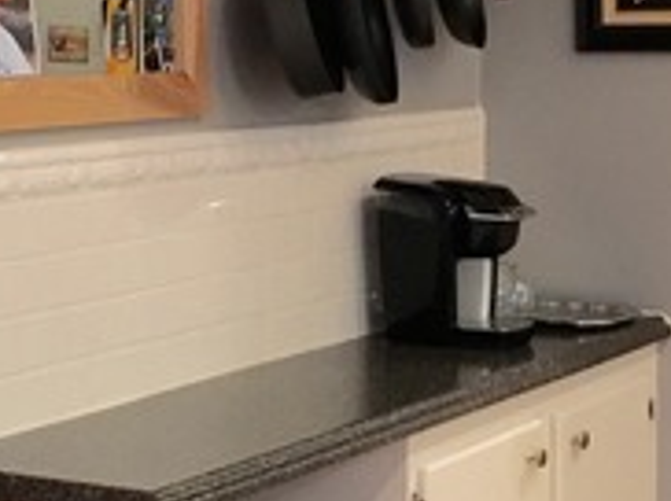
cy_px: 184
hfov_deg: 19.3
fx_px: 1975
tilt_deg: -3.6
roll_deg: +0.3
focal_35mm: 102
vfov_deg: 14.5
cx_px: 343
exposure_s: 1/30
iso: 200
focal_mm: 4.15
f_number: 2.2
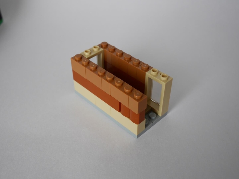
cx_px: 120
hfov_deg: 46.8
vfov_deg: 36.0
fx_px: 276
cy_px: 90
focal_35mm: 40
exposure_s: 1/60
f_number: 5
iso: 640
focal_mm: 20
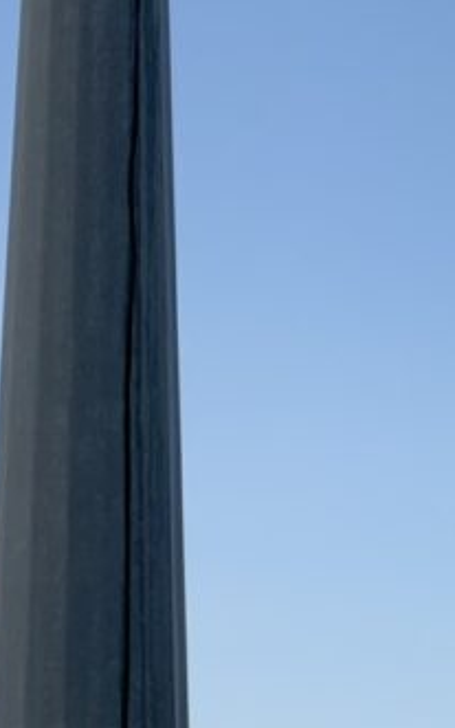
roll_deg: +0.9
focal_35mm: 95
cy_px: -251
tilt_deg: +39.5
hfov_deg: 13.8
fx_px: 1884
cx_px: 185
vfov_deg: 19.9
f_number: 1.8
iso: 16
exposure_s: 1/586
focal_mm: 3
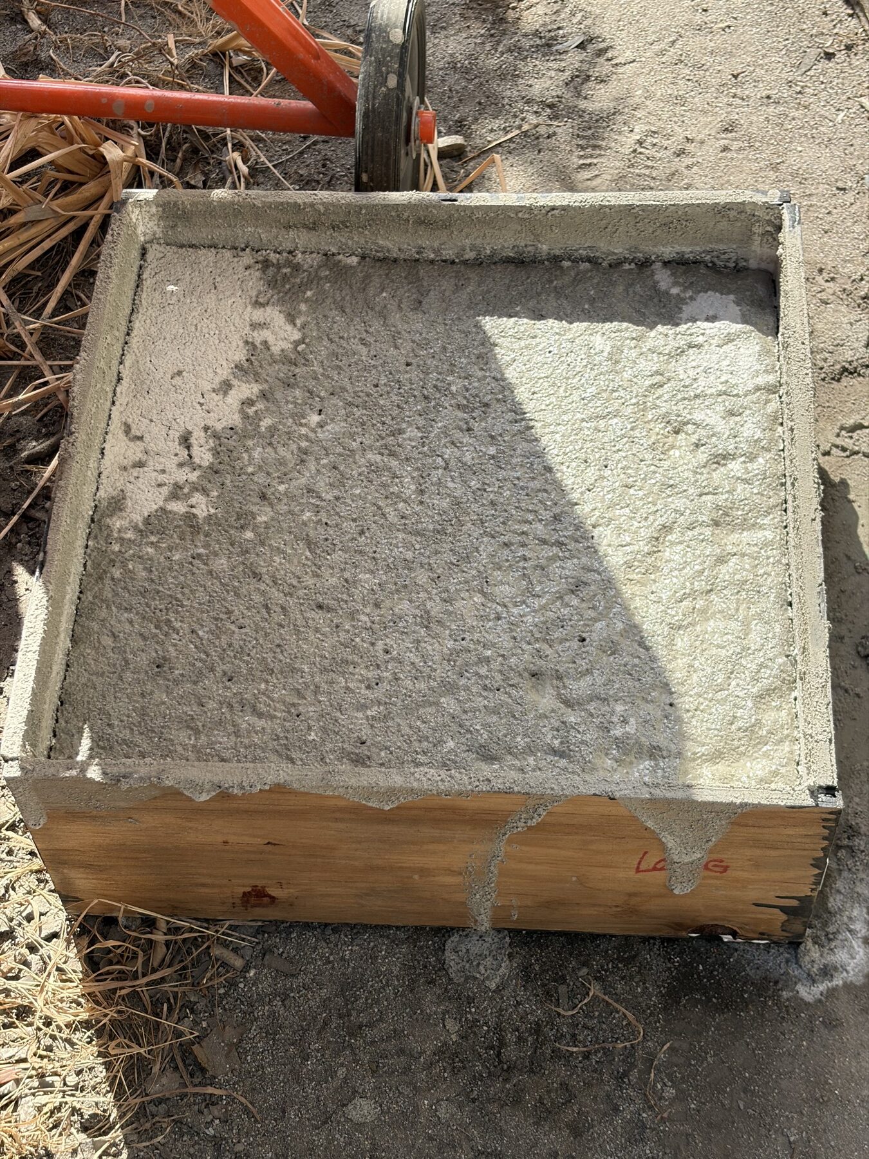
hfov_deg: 28.0
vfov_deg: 36.8
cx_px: 434
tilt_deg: -55.0
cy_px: 580
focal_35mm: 52
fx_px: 1741
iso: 40
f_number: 1.6
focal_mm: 5.96
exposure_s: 1/1016
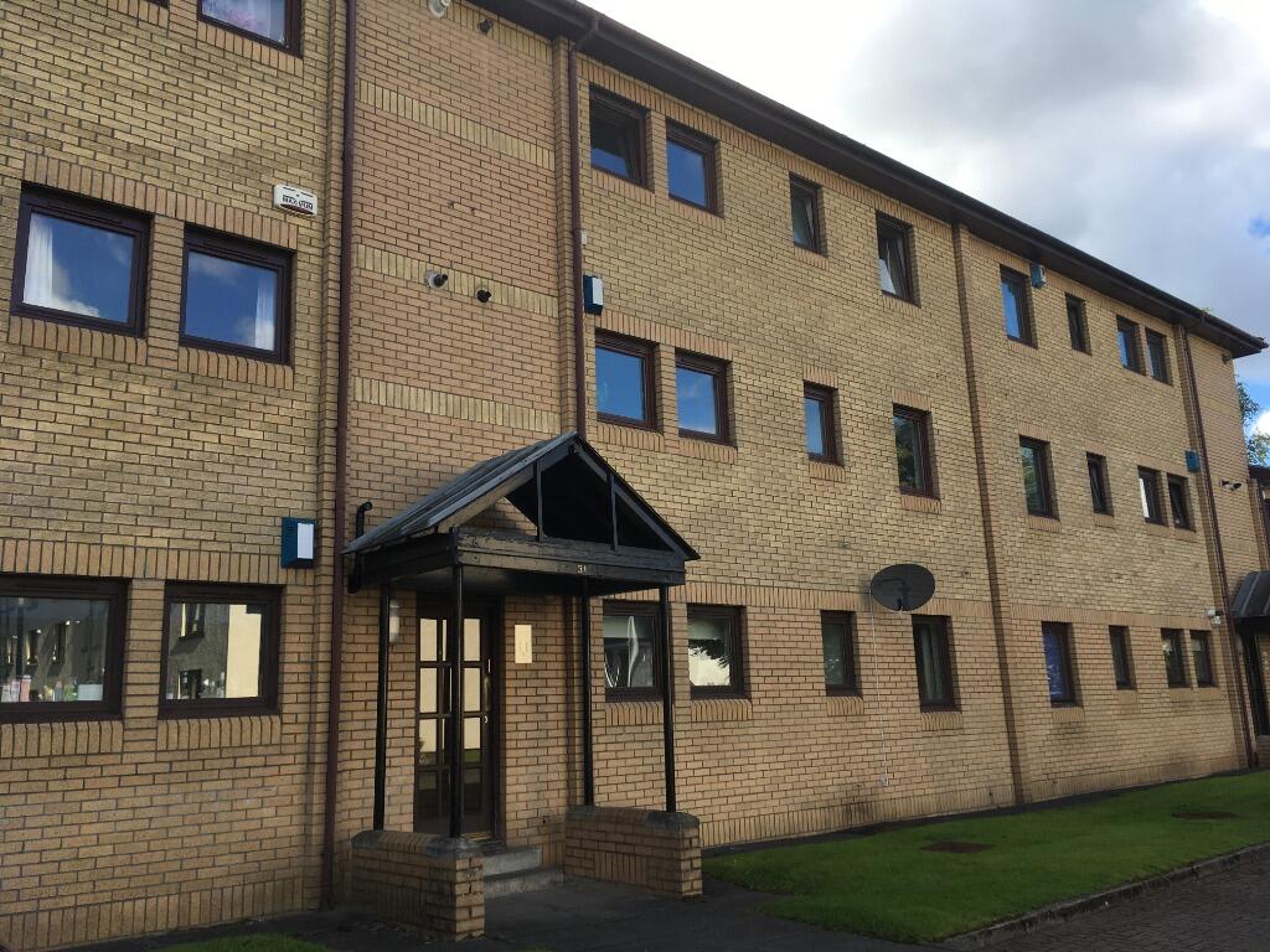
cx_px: 635
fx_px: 1064
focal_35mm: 29
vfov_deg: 48.2
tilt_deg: +12.8
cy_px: 476
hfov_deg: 61.7
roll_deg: +2.7
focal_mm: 4.15
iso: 25
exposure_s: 1/574
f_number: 2.2
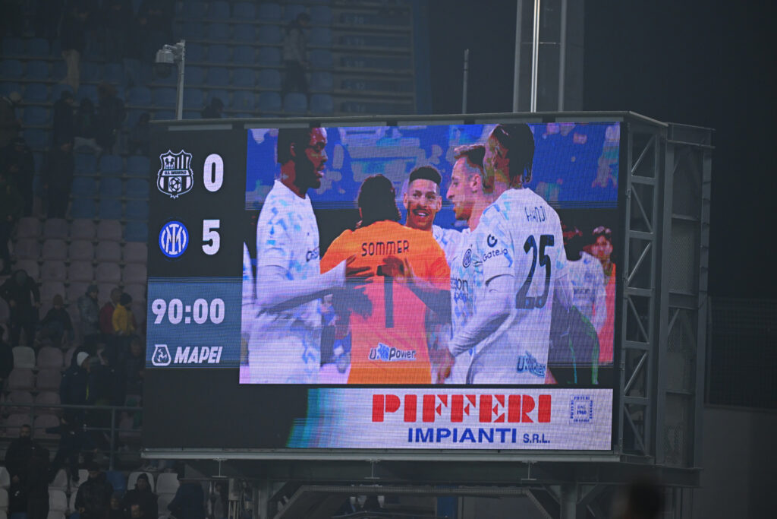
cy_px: 260
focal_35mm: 400
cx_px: 388
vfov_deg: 3.4
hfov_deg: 5.2
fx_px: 8634
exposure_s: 1/1600
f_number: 2.8
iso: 1600
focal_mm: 400
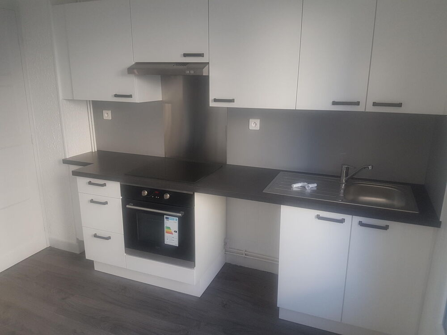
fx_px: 336
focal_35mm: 26
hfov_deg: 67.3
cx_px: 224
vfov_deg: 53.1
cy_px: 168
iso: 80
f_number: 1.7
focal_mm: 4.2
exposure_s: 1/60
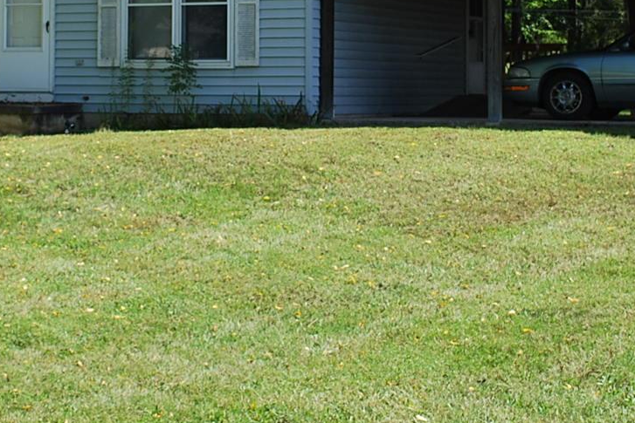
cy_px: 23
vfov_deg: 14.1
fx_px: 1694
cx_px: 252
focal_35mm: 96
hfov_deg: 21.2
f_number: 7.1
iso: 100
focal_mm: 24
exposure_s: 1/200
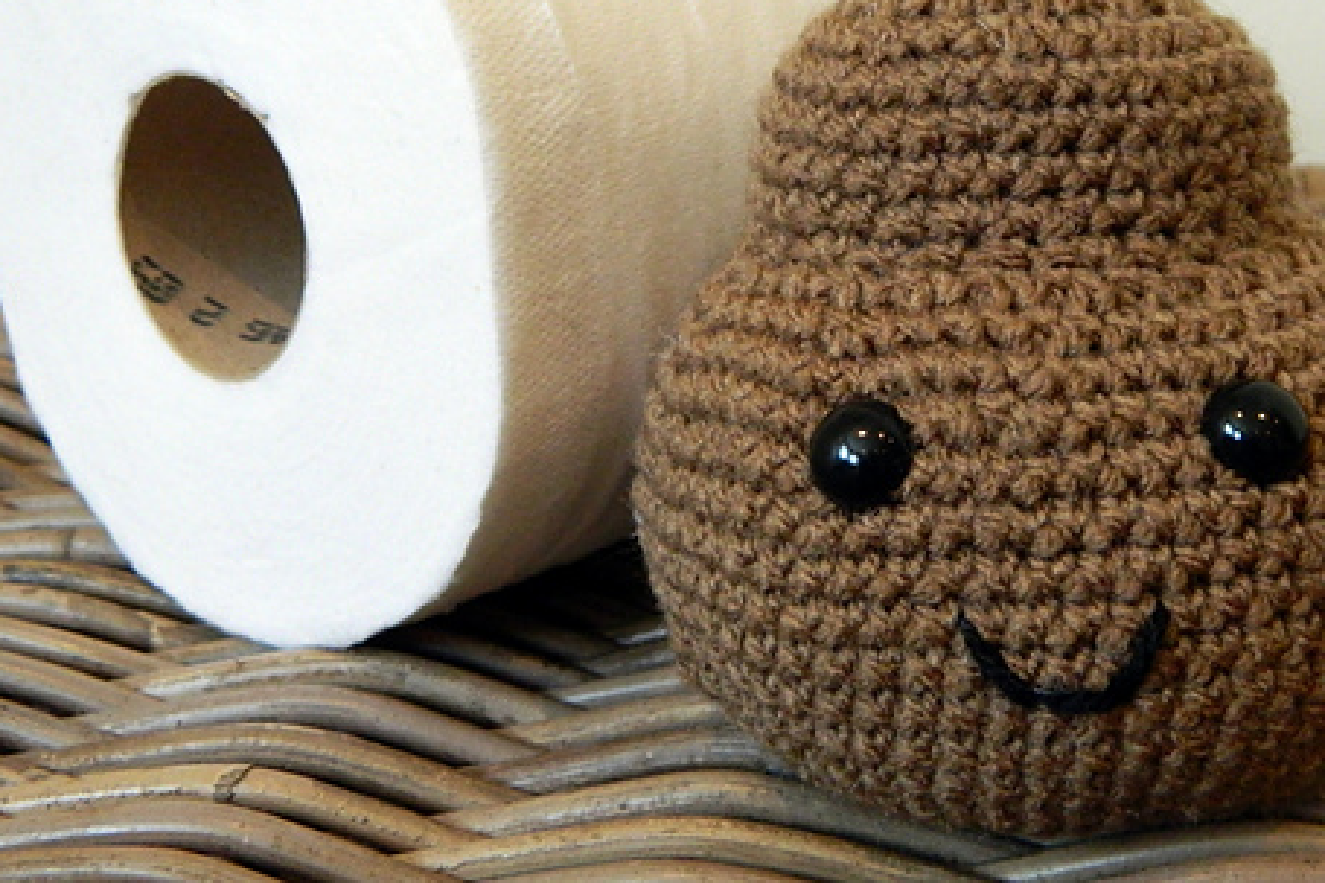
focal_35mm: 60
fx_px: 2207
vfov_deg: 22.5
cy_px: 306
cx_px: 882
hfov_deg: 33.1
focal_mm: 7.3
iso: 400
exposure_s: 1/20
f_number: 3.5
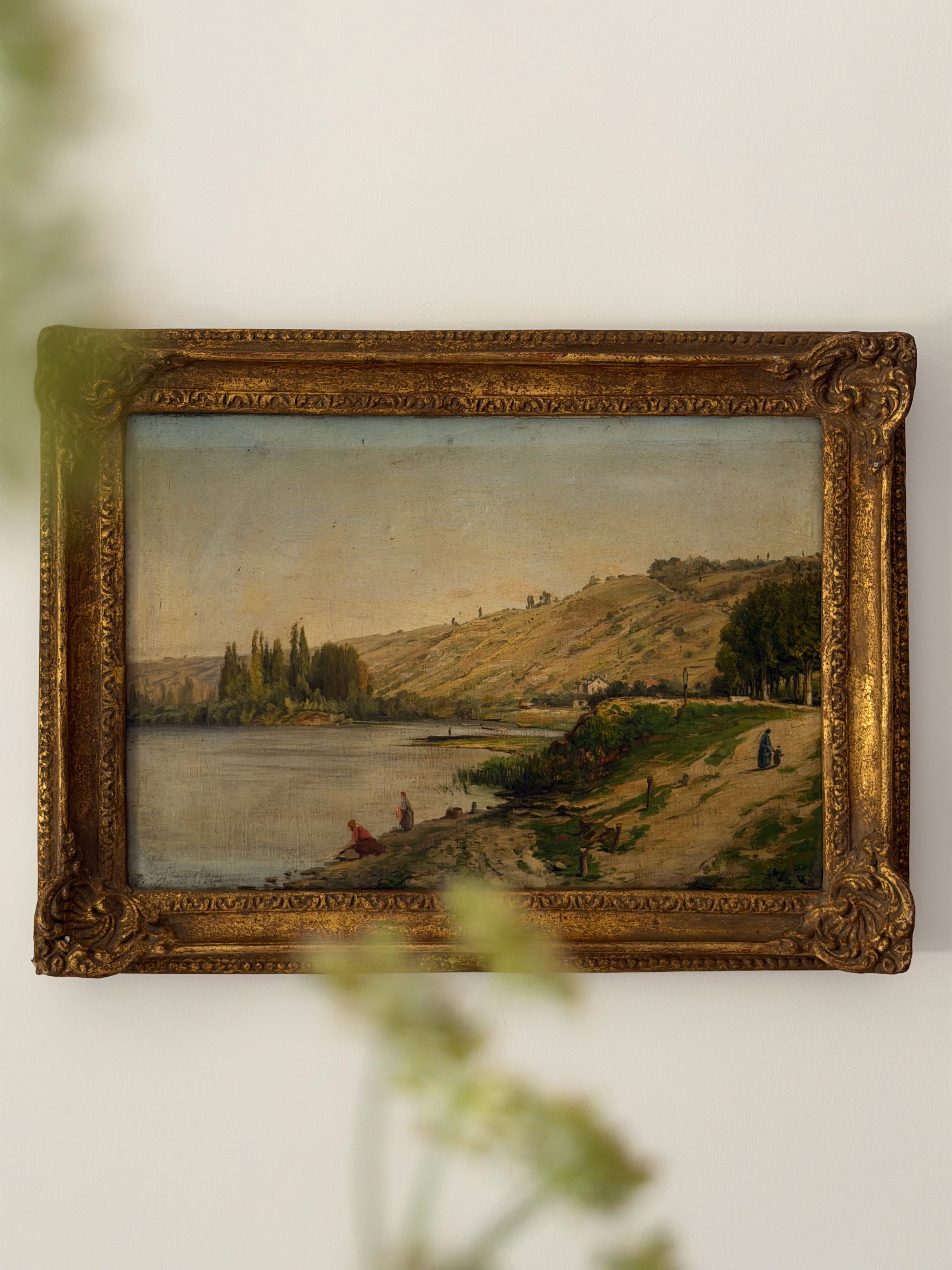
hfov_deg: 30.3
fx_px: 1760
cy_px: 635
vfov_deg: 39.7
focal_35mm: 48
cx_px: 476
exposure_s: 1/60
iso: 160
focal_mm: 6.76
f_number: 1.78
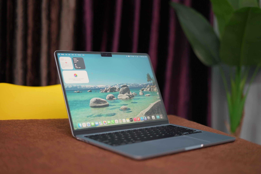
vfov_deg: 27.0
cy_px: 87
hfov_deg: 39.6
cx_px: 130
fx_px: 363
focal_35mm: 50
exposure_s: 1/100
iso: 500
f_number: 1.8
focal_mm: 50
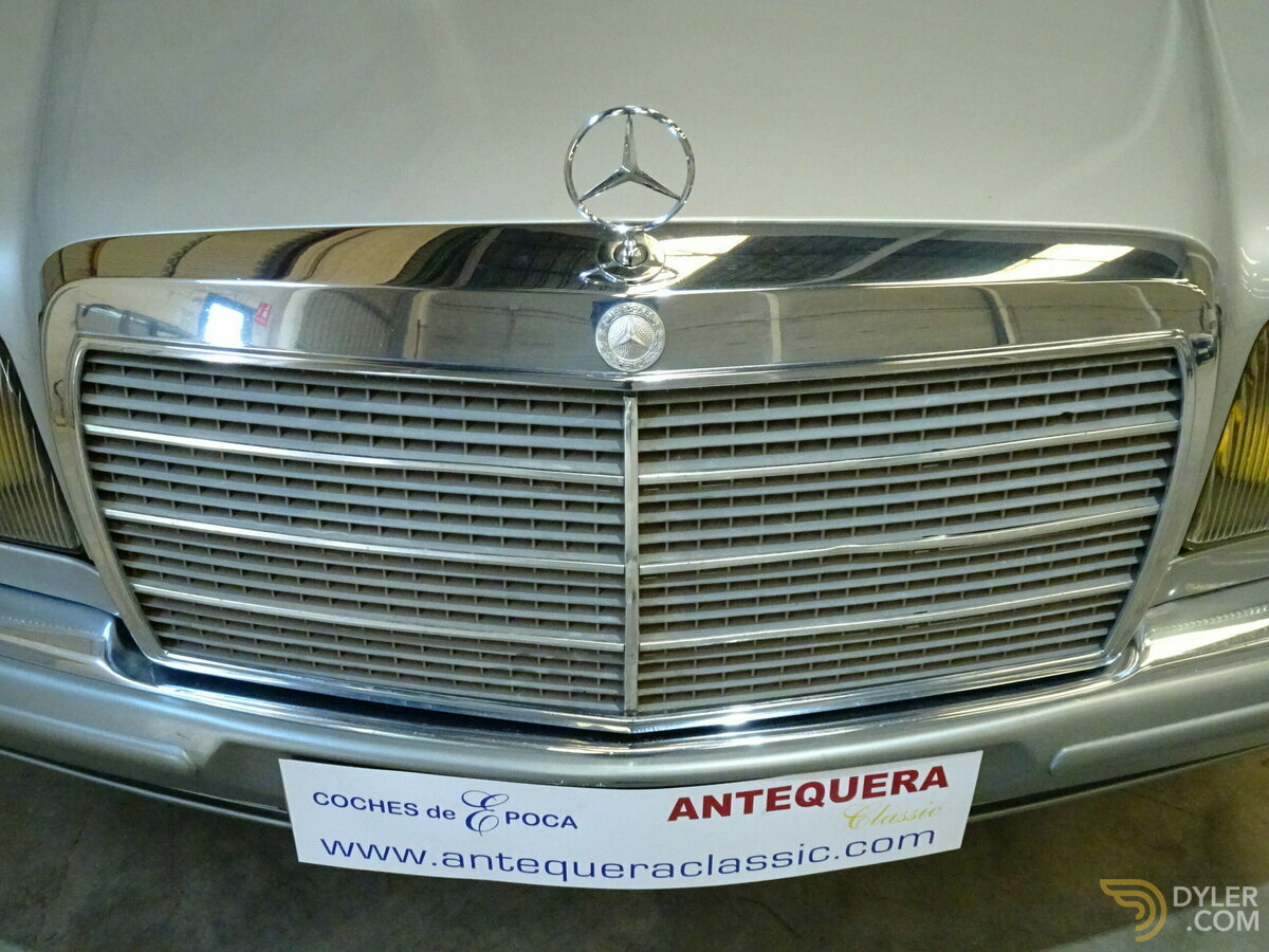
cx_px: 634
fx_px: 1283
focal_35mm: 35
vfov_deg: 40.7
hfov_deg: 52.6
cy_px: 476
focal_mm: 5.98
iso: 1250
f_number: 4
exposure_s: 1/60
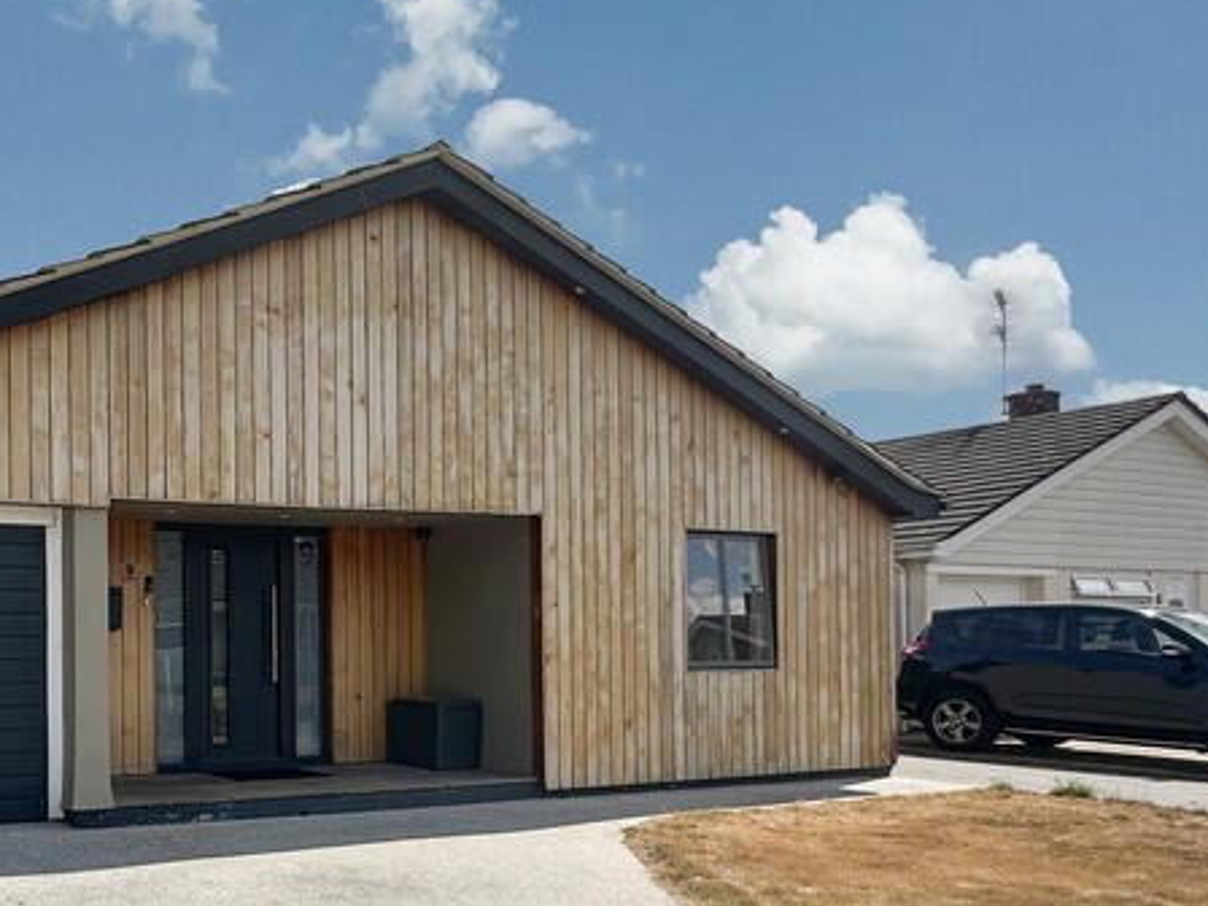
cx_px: 84
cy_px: 628
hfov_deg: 49.5
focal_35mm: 32
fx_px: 1117
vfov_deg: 43.3
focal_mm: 2.22
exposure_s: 1/1770
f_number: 2.2
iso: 50
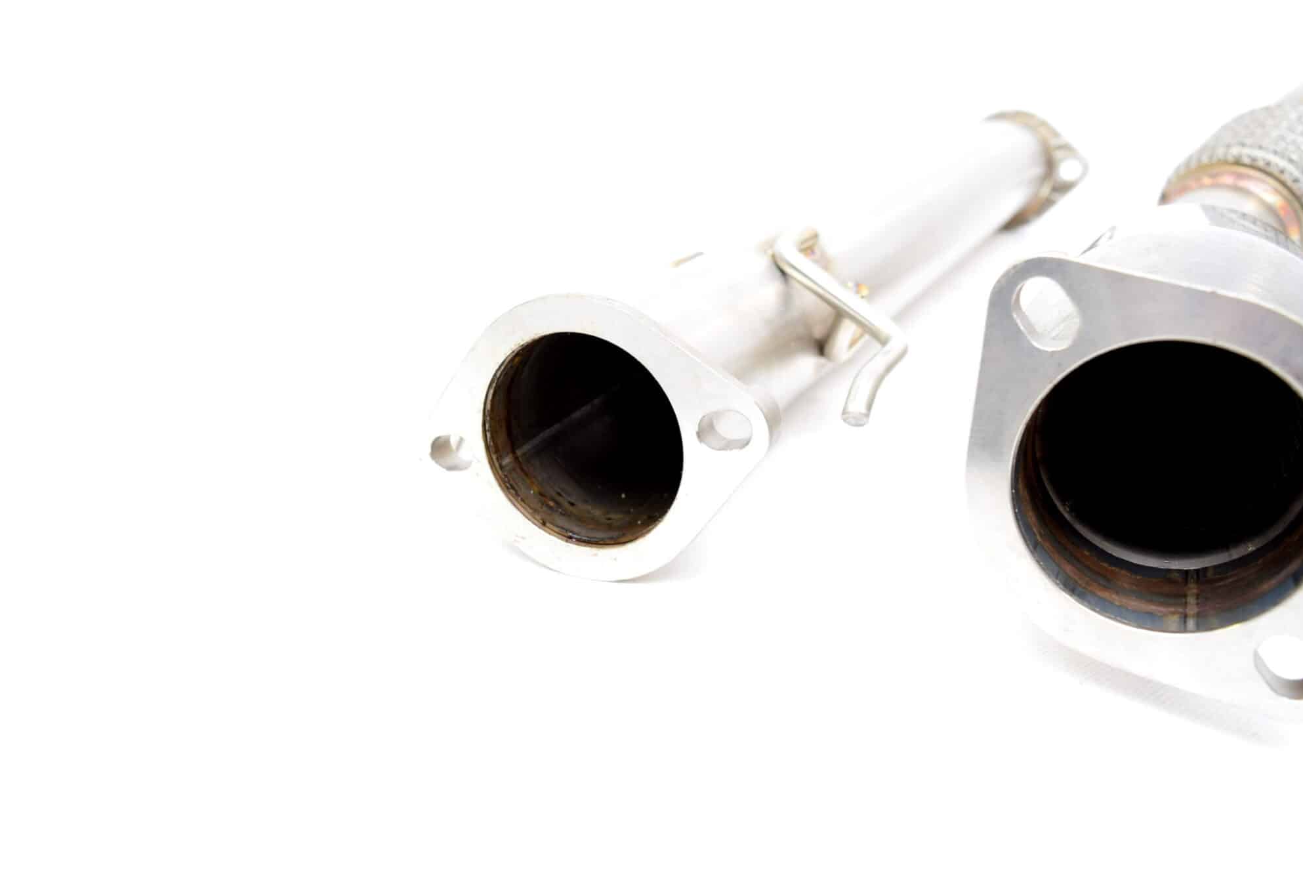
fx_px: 1178
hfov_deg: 57.9
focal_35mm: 33
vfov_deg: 40.6
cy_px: 439
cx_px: 671
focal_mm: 21
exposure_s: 1/100
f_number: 5
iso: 400
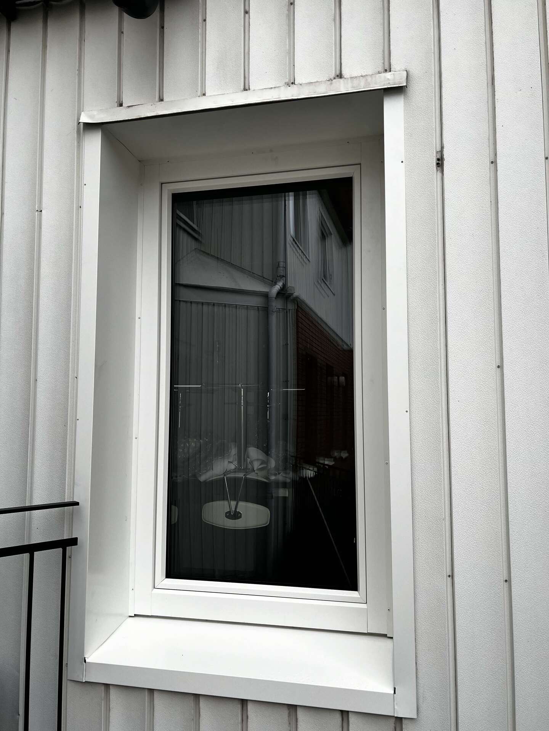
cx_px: 274
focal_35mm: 26
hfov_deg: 53.1
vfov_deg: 67.3
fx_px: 550
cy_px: 366
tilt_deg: +4.9
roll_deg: +0.7
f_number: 1.5
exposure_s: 1/372
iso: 50
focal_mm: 5.7
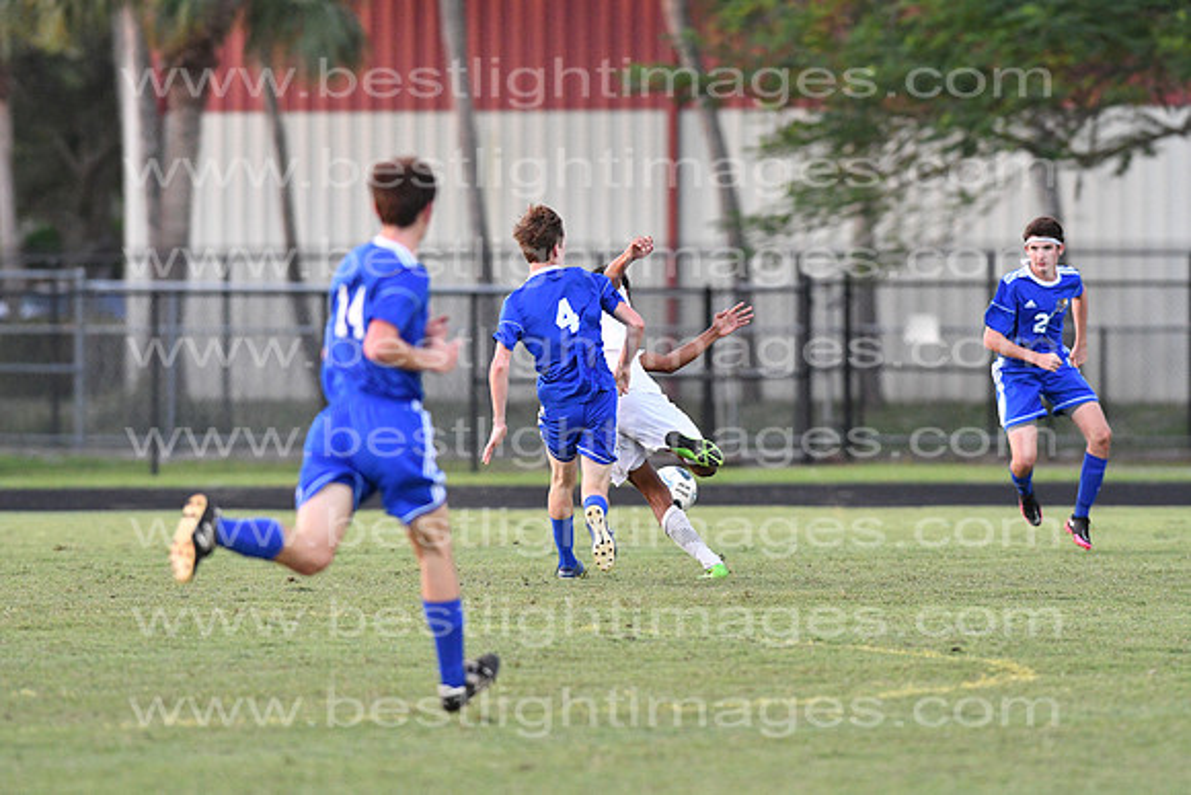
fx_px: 14890
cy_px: 398
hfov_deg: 4.6
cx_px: 596
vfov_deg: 3.1
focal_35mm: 450
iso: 4000
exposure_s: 1/1000
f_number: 4.5
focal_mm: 300
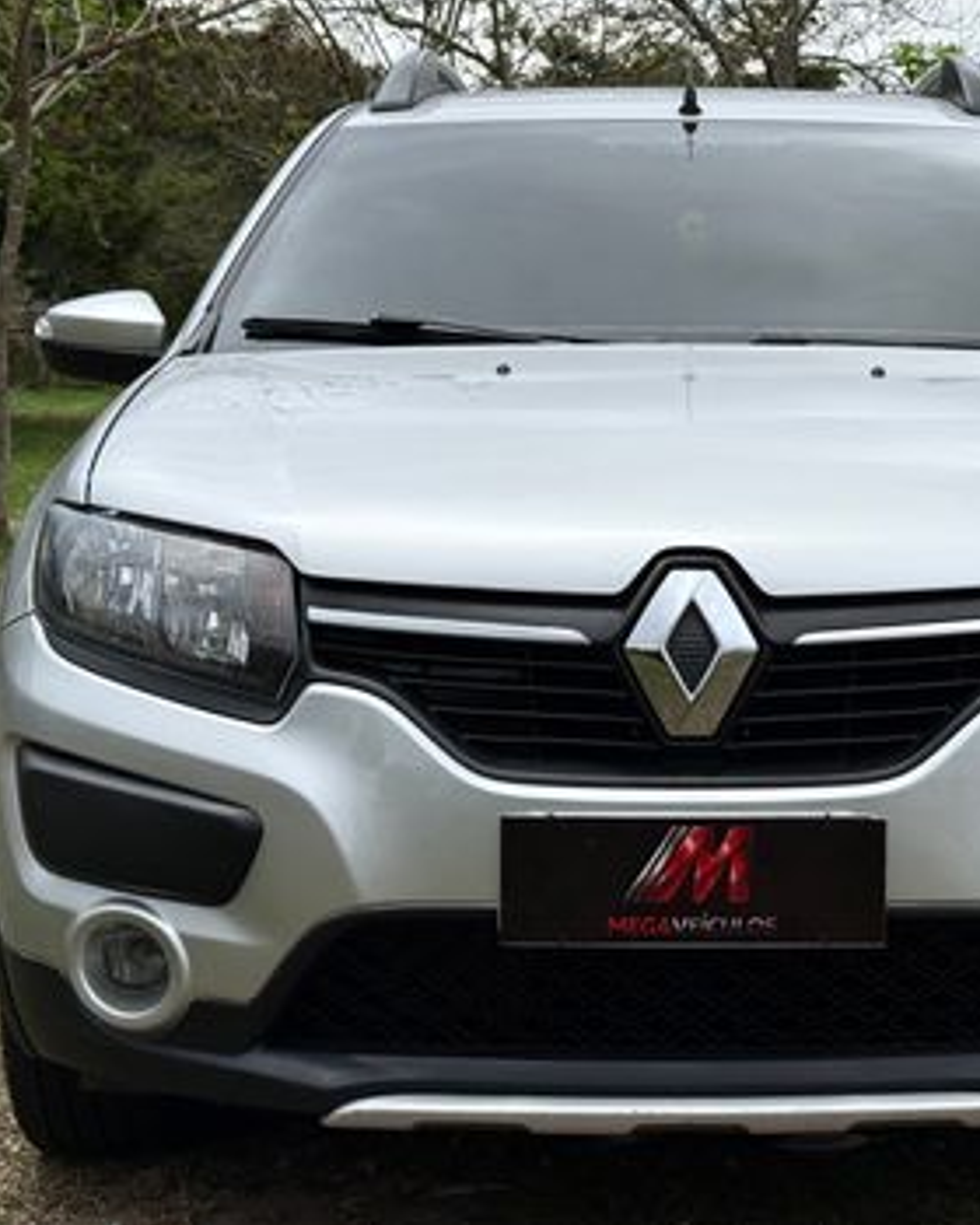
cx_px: 704
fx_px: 2284
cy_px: 609
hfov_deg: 24.0
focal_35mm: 63
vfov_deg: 30.0
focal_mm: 6.76
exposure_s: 1/1513
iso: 64
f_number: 1.78
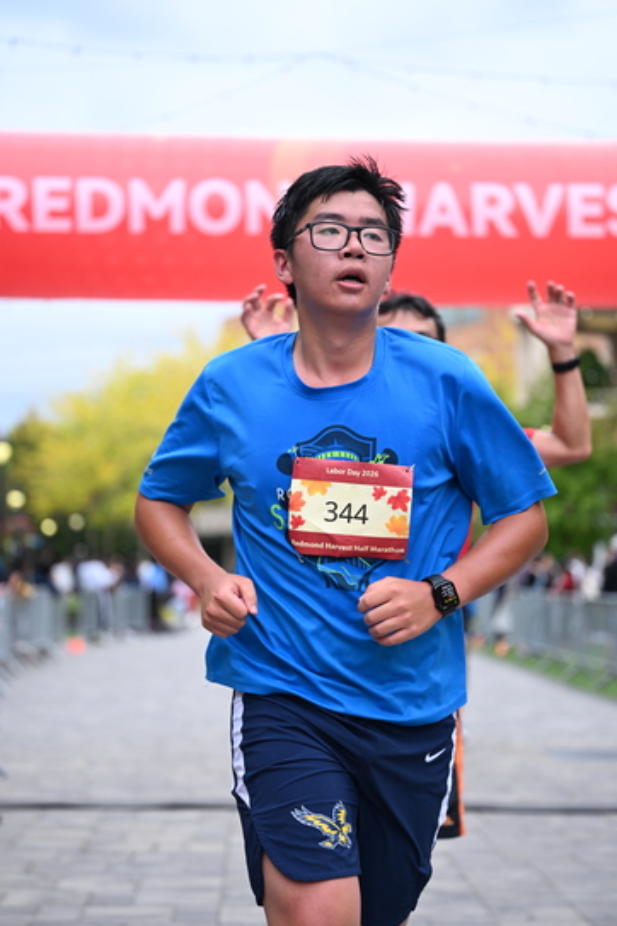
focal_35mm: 75
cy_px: 464
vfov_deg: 27.0
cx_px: 309
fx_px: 1928
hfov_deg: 18.2
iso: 640
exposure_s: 1/2000
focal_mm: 74
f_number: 2.8
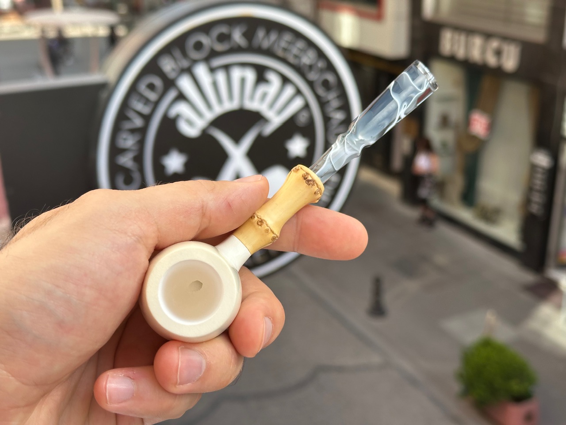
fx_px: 785
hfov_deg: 39.7
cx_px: 283
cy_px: 212
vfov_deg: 30.3
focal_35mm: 48
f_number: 1.78
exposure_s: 1/734
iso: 64
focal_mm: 6.86
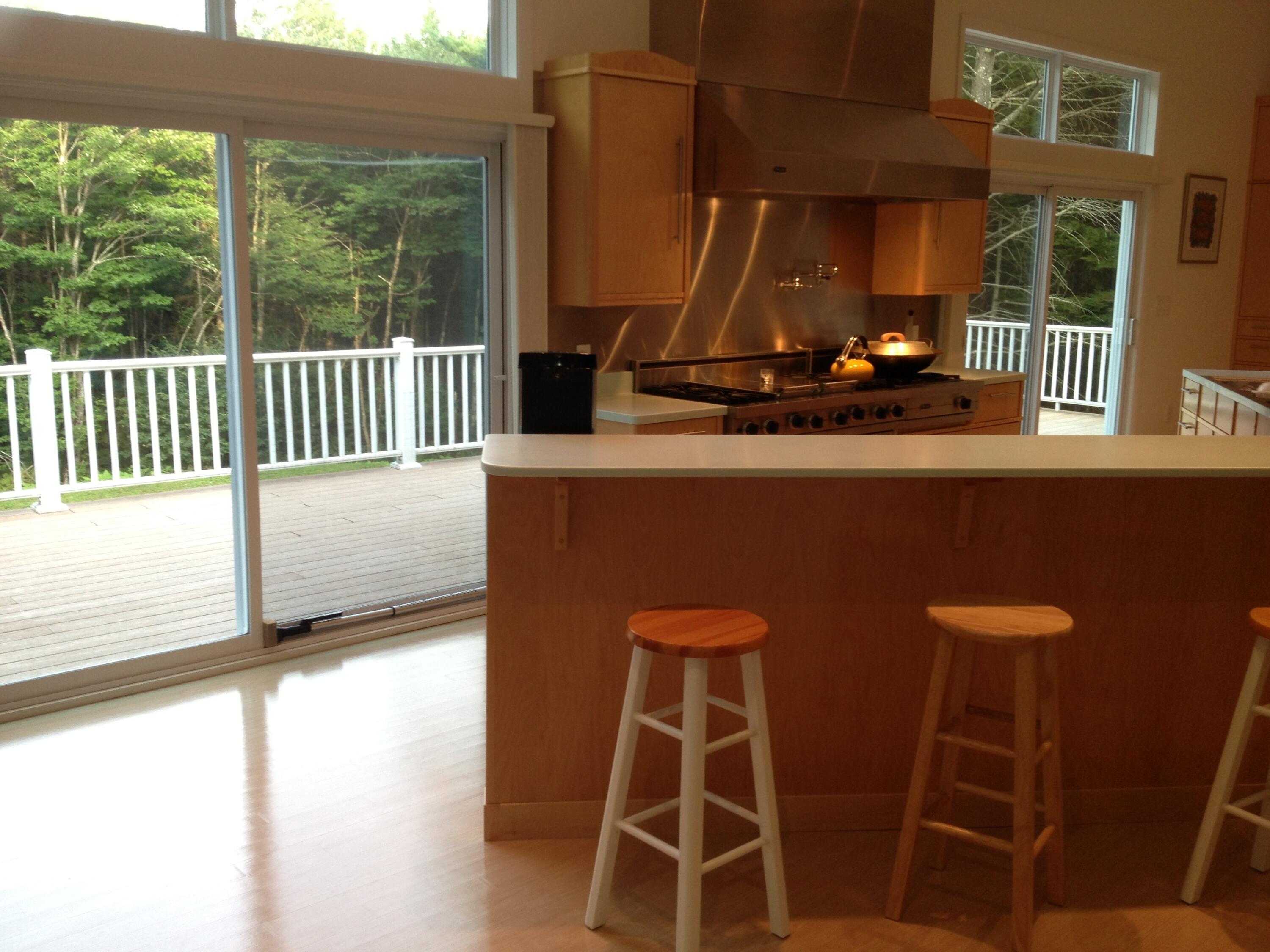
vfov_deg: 40.7
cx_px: 635
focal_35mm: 35
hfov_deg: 52.6
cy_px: 476
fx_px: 1284
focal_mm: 4.28
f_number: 2.4
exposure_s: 1/40
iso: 64
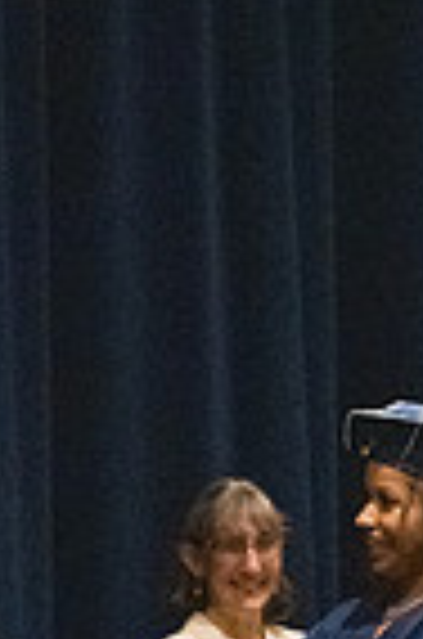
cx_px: 119
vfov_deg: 3.3
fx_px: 10945
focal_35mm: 618
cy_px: 878
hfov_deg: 2.2
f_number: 3.2
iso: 10000
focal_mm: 130
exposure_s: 1/400
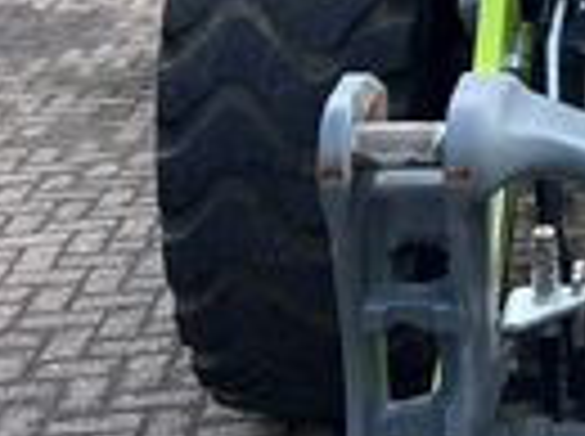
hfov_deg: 16.6
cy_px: -130
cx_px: 830
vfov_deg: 13.0
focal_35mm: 110
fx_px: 1856
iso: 50
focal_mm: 5.7
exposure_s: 1/887
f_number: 1.5
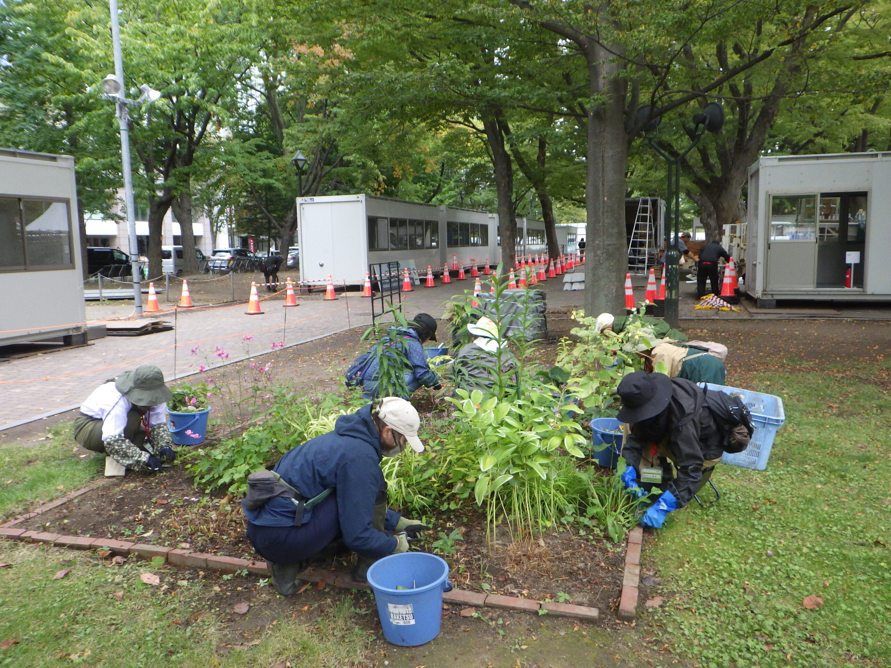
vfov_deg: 49.7
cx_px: 446
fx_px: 721
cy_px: 334
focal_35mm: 28
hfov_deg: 63.4
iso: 125
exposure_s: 1/45
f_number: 3.5
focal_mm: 5
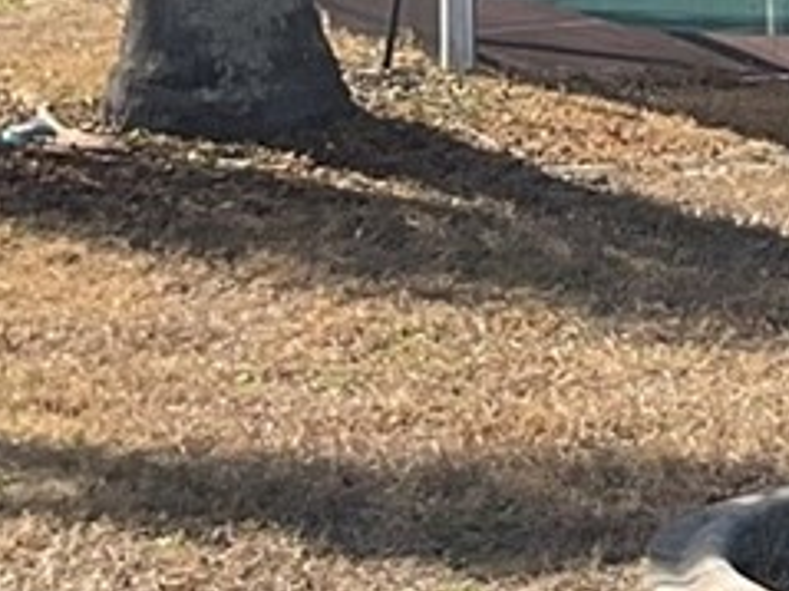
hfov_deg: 9.5
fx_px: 4420
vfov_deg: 7.6
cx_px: 1611
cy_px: -92
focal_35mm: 194
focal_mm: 3
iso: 16
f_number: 1.8
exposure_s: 1/1626
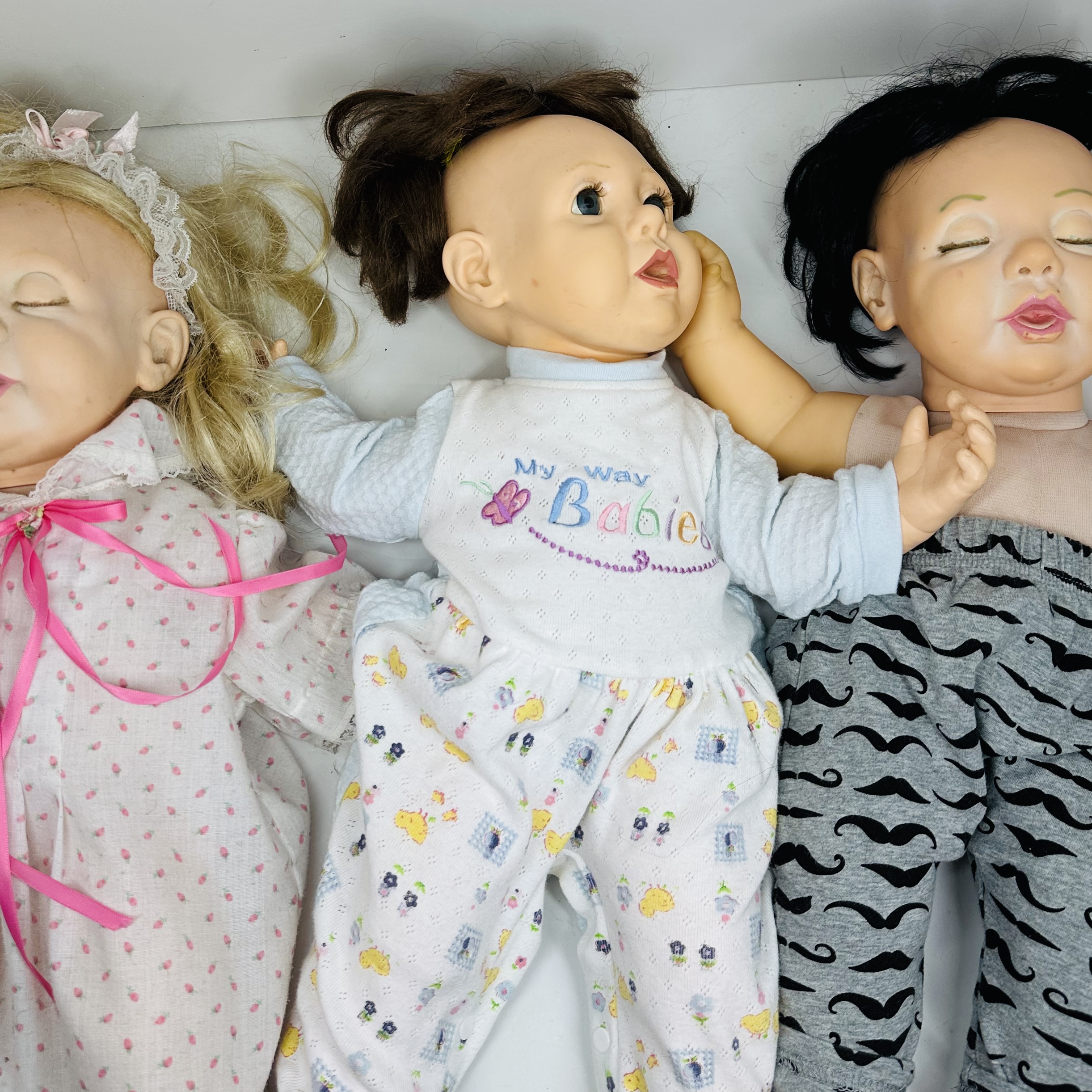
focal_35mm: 35
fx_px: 1249
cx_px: 515
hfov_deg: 47.2
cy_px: 382
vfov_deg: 46.6
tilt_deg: -67.7
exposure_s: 1/999
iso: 80
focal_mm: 6.86
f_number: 1.78
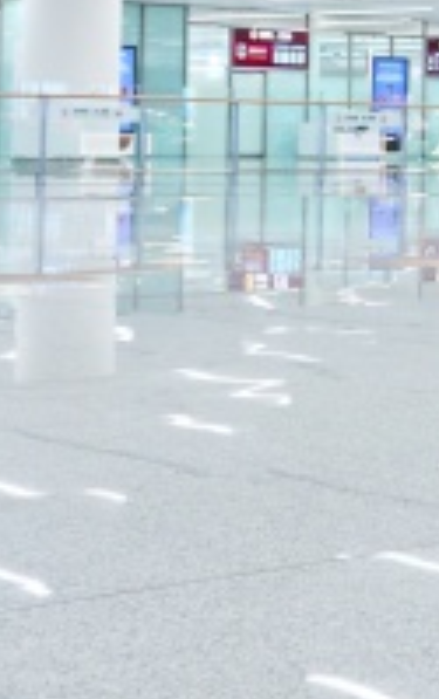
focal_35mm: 89
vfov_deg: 22.4
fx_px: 1698
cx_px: 801
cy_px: 7
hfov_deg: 13.2
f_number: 5.6
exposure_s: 1/100
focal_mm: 29
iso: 1600
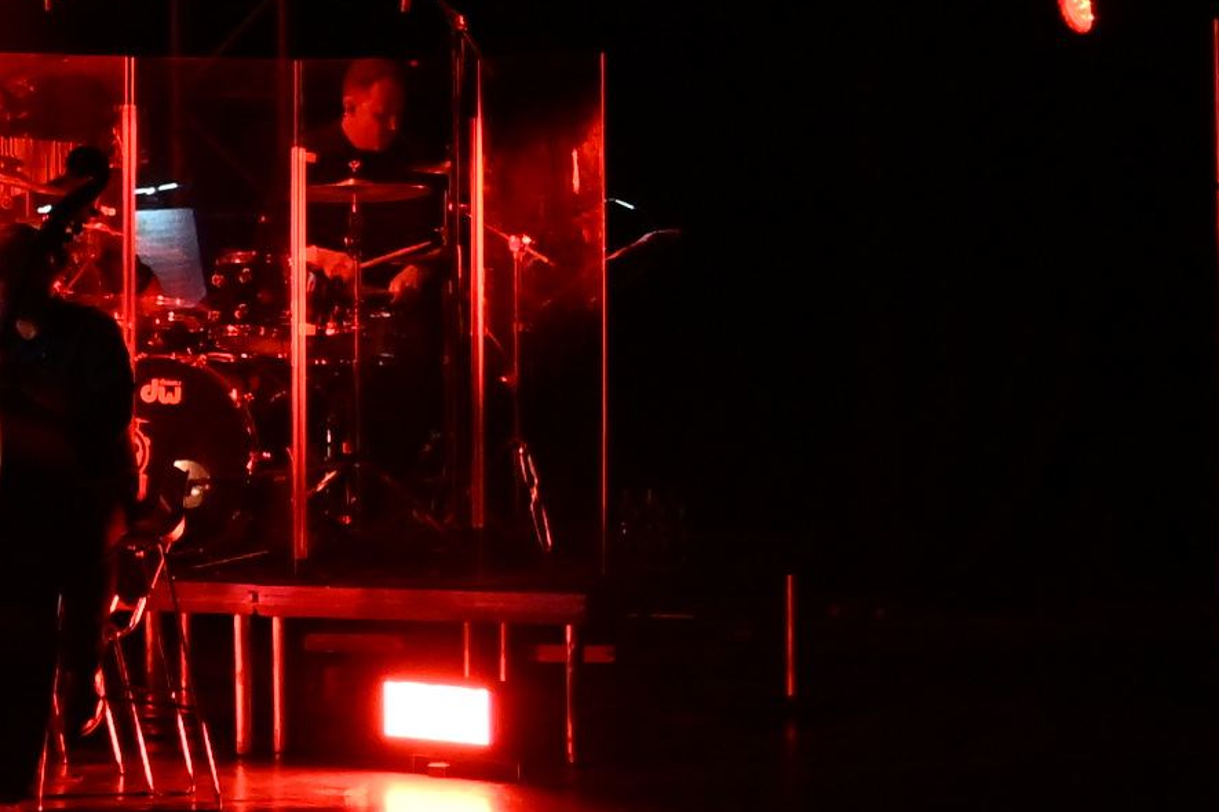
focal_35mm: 546
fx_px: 18487
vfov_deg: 2.5
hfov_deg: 3.7
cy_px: -416
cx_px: -1952
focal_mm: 78
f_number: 4
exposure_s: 1/60
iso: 2500
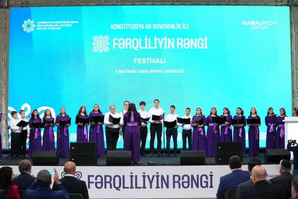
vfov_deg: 19.4
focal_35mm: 70
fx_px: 579
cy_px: 100
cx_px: 149
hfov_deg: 28.8
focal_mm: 70
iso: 4000
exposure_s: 1/200
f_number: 4
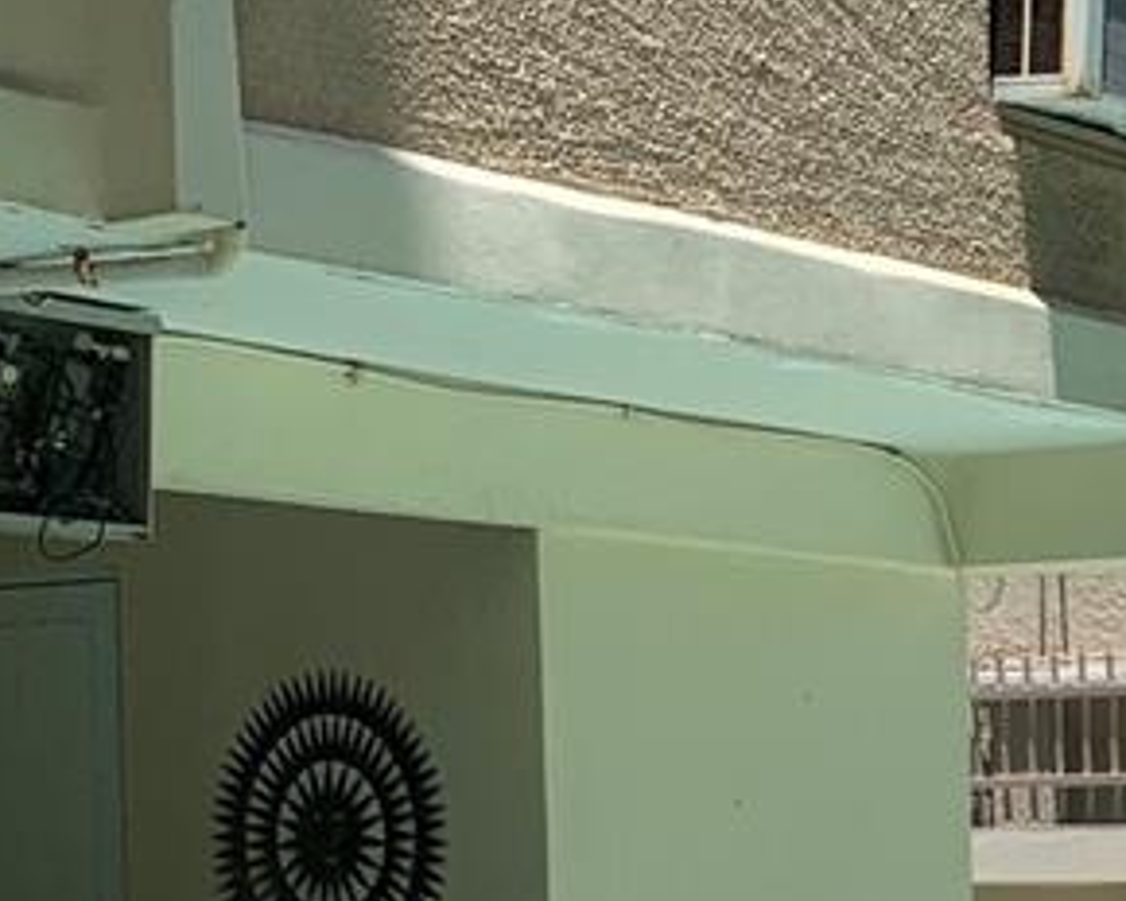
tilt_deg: -1.6
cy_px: 1111
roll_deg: +1.3
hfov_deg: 16.8
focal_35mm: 105
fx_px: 3499
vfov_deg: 14.2
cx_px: 1639
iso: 25
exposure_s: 1/3185
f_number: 1.8
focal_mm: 4.25
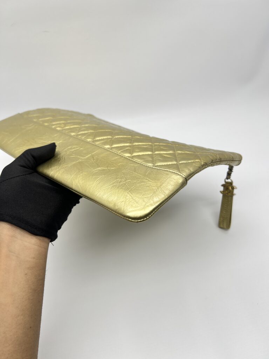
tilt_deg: -40.6
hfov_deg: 53.1
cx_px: 134
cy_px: 180
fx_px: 269
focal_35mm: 26
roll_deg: +2.6
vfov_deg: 67.3
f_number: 1.5
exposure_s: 1/123
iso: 32
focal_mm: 5.7
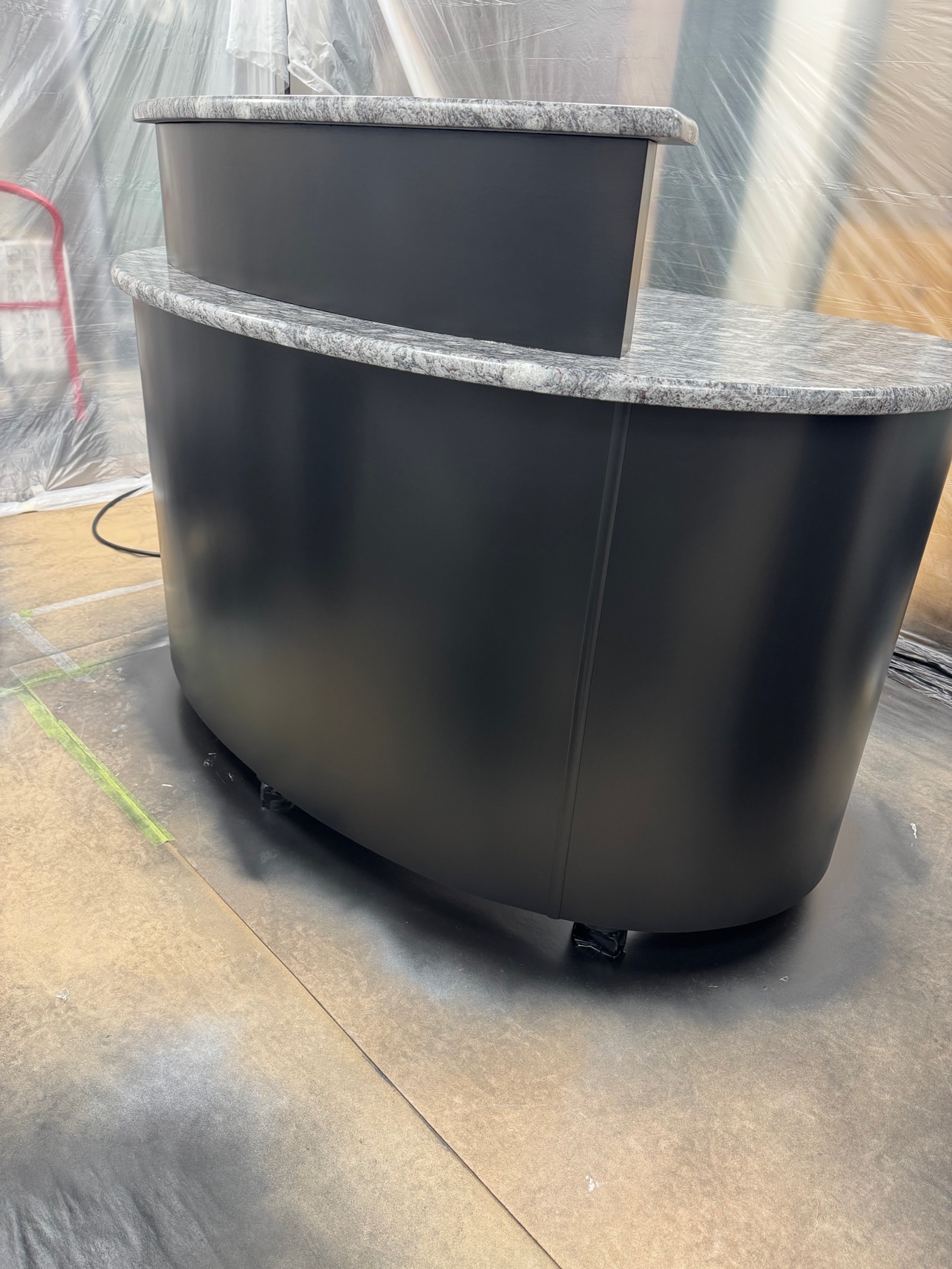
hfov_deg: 56.8
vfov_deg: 71.6
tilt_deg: -28.2
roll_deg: -3.5
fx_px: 880
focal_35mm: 24
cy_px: 634
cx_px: 476
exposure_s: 1/60
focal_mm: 6.76
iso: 160
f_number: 1.78
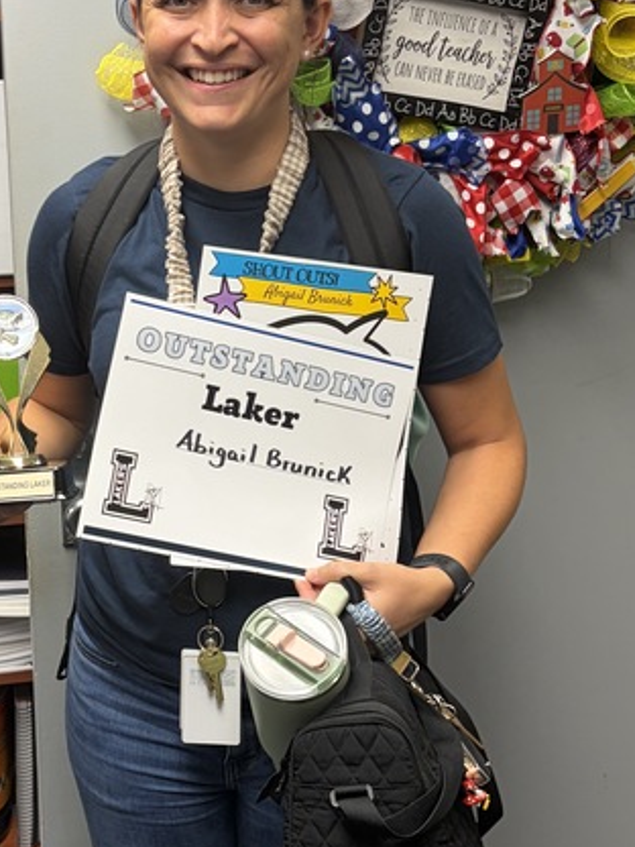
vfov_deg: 30.2
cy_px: 485
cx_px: 120
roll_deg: +1.5
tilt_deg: -15.8
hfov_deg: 22.6
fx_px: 1565
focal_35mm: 64
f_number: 1.6
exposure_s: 1/60
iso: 80
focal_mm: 5.96
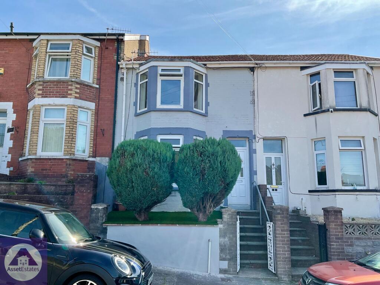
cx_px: 190
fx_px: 318
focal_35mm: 29
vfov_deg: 48.2
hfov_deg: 61.7
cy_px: 142
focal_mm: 3
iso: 16
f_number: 1.8
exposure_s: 1/842
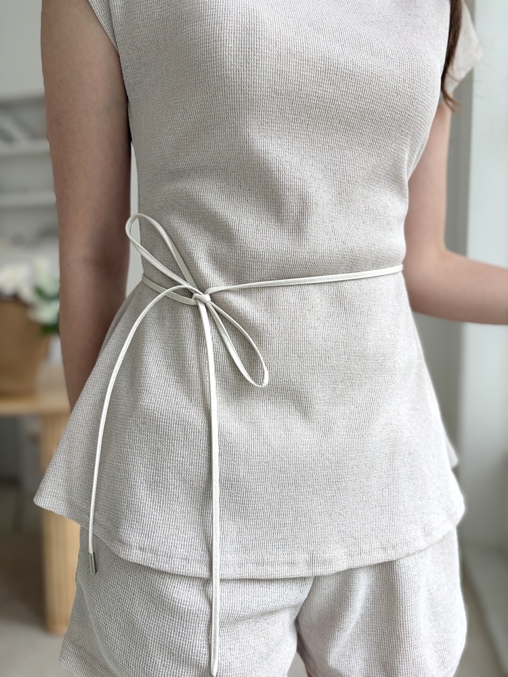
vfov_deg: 67.3
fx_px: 509
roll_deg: +0.3
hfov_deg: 53.1
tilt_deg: -5.6
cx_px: 254
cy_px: 338
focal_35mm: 26
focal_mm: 5.96
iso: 125
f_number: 1.6
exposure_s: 1/60
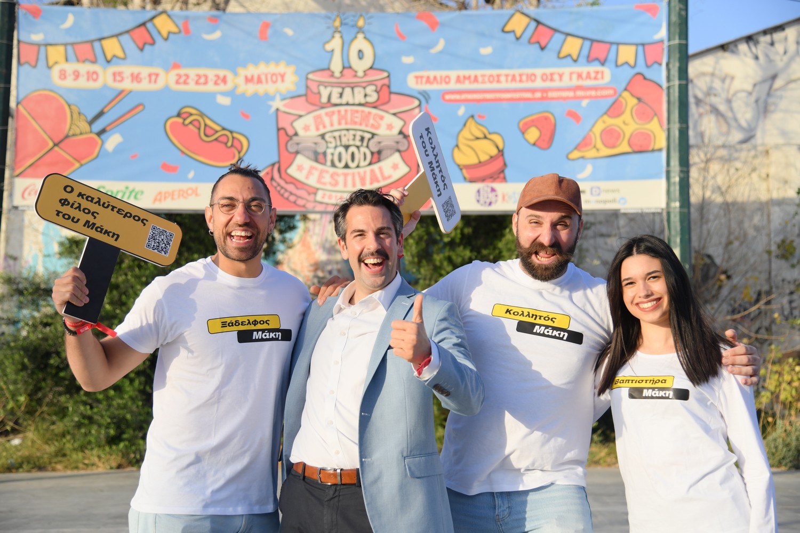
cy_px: 266
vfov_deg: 27.0
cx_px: 400
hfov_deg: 39.6
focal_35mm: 50
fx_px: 1111
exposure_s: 1/2000
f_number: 4
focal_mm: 50
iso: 400
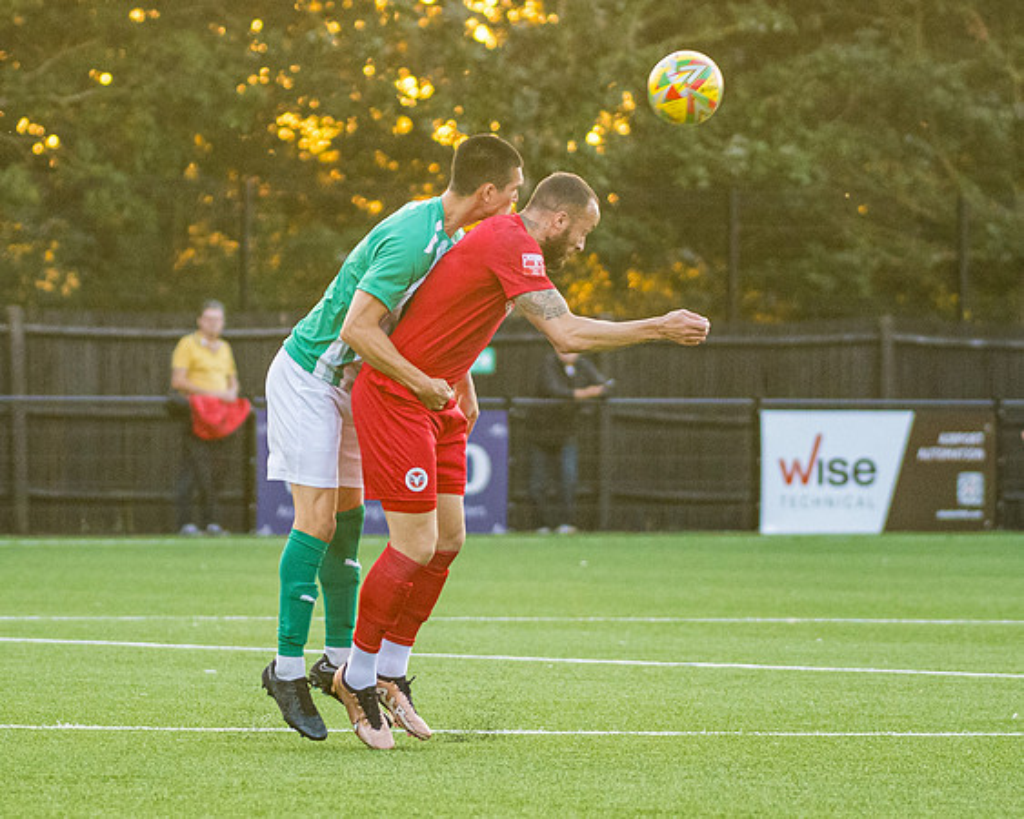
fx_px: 10633
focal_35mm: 351
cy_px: 496
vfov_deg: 4.4
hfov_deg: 5.5
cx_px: 422
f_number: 2.8
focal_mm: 135
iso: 1250
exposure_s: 1/1250
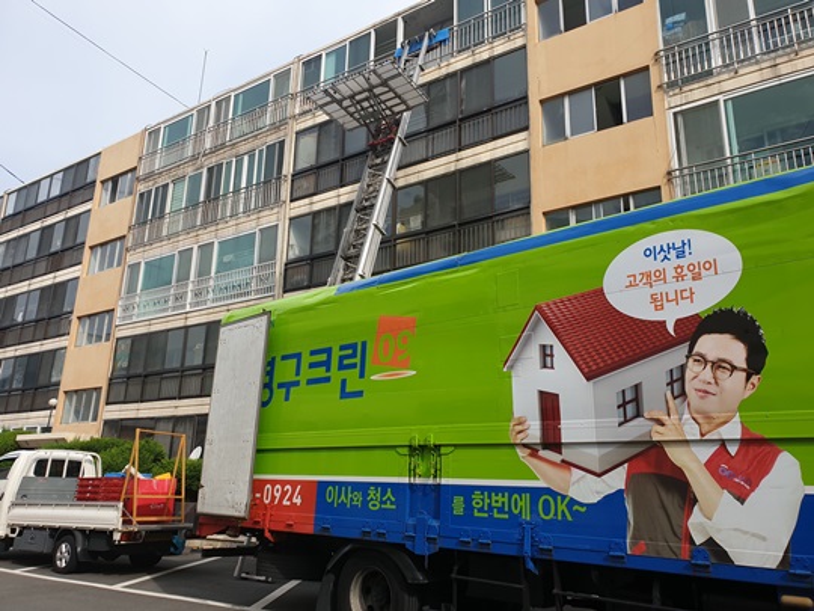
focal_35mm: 26
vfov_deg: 53.1
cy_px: 306
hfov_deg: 67.3
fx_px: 611
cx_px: 407
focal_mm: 4.3
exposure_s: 1/1008
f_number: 2.4
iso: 50
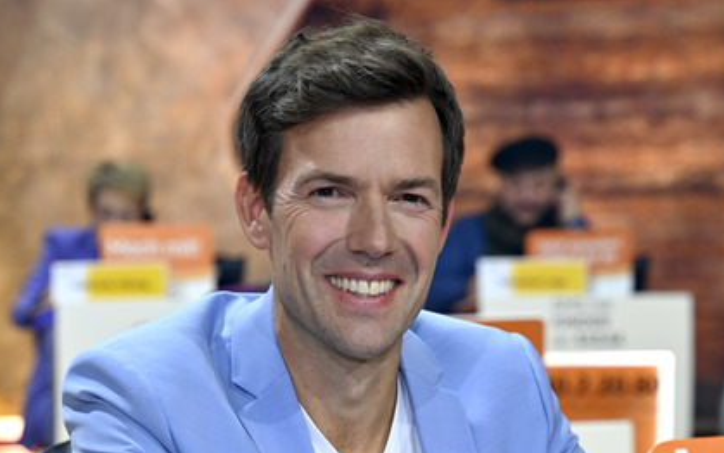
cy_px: 258
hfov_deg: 29.8
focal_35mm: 69
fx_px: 1362
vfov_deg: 18.9
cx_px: 355
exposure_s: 1/200
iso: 800
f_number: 4
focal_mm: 63
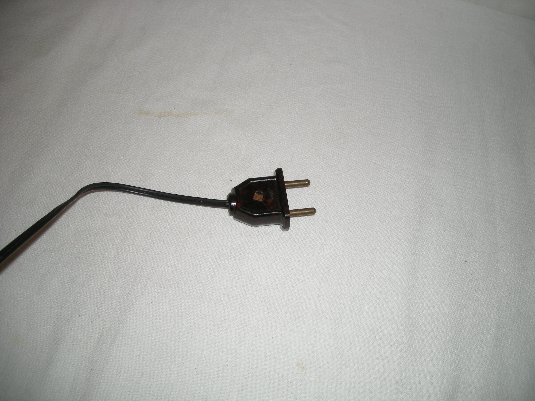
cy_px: 200
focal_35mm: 35
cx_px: 268
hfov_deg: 52.6
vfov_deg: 40.7
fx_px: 541
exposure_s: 1/30
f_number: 2.8
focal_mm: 5.7
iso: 50
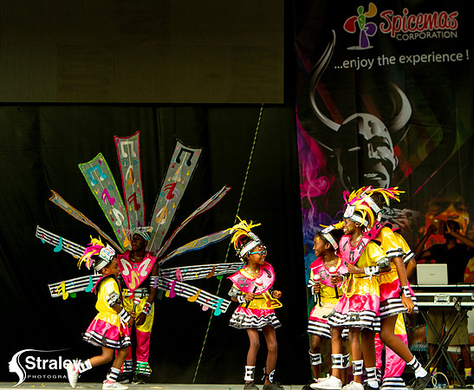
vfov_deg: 8.3
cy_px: 268
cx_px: 263
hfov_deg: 10.0
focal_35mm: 190
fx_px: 2699
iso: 160
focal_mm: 102
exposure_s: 1/200
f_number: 5.6
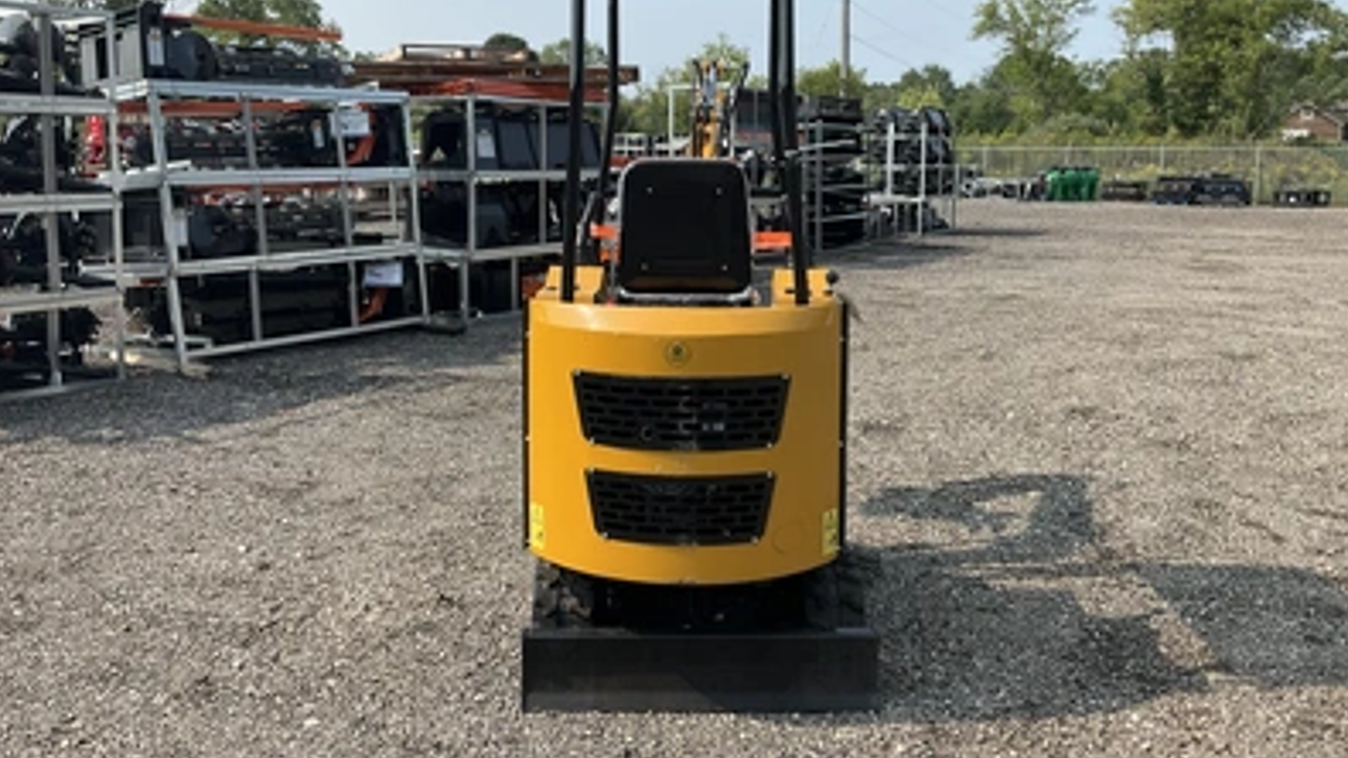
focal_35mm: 32
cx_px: 676
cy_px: 273
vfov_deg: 36.4
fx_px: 1144
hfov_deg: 61.0
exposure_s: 1/1577
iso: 25
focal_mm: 3
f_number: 1.8
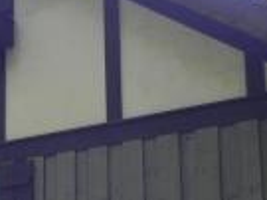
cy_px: 218
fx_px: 863
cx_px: -111
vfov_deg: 13.0
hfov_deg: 16.3
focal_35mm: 112
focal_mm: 4.6
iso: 160
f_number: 3.5
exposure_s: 1/110
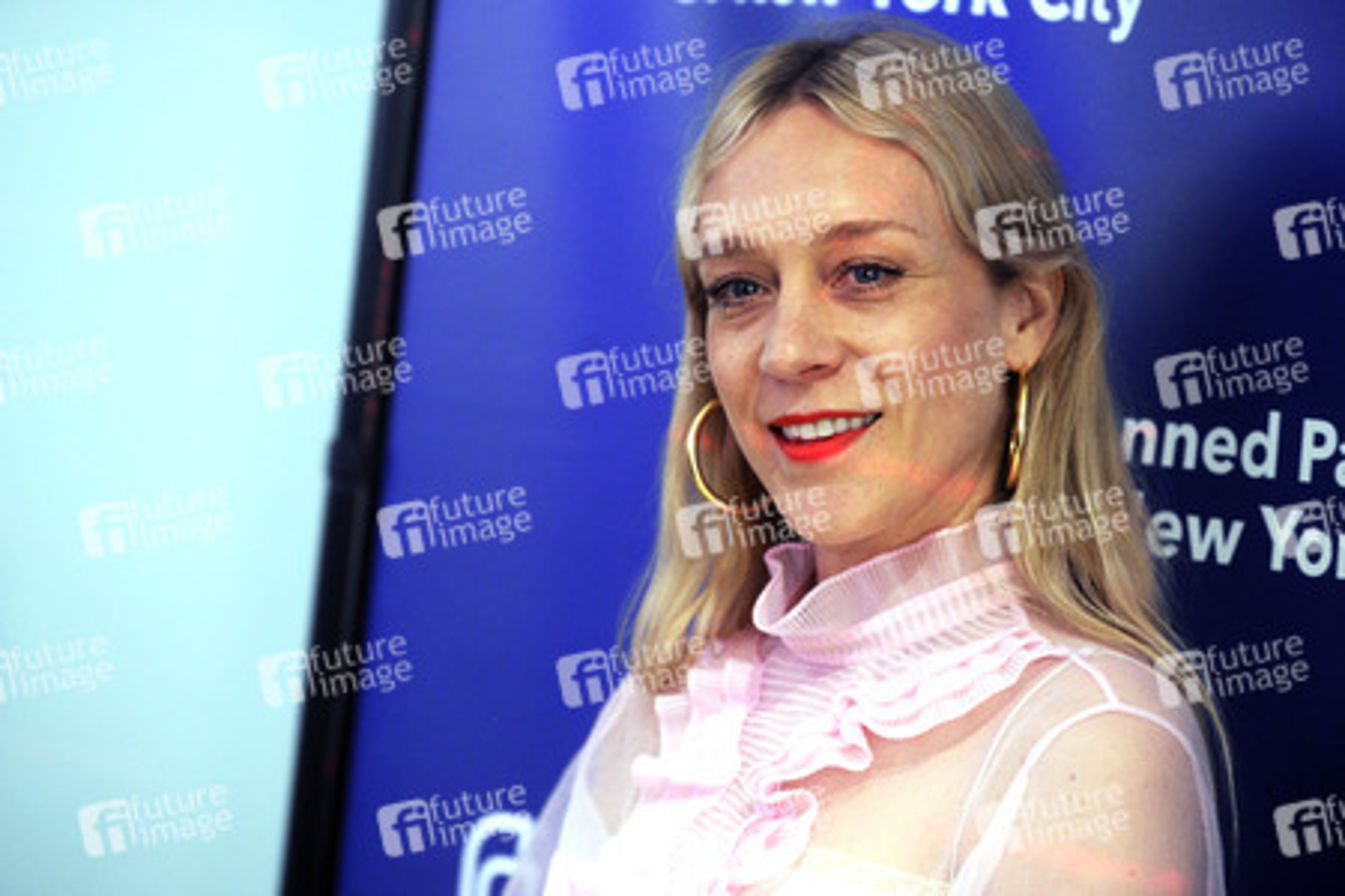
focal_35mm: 130
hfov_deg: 15.8
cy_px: 448
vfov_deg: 10.5
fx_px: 4857
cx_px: 672
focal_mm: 130
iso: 1600
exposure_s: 1/50
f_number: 2.8
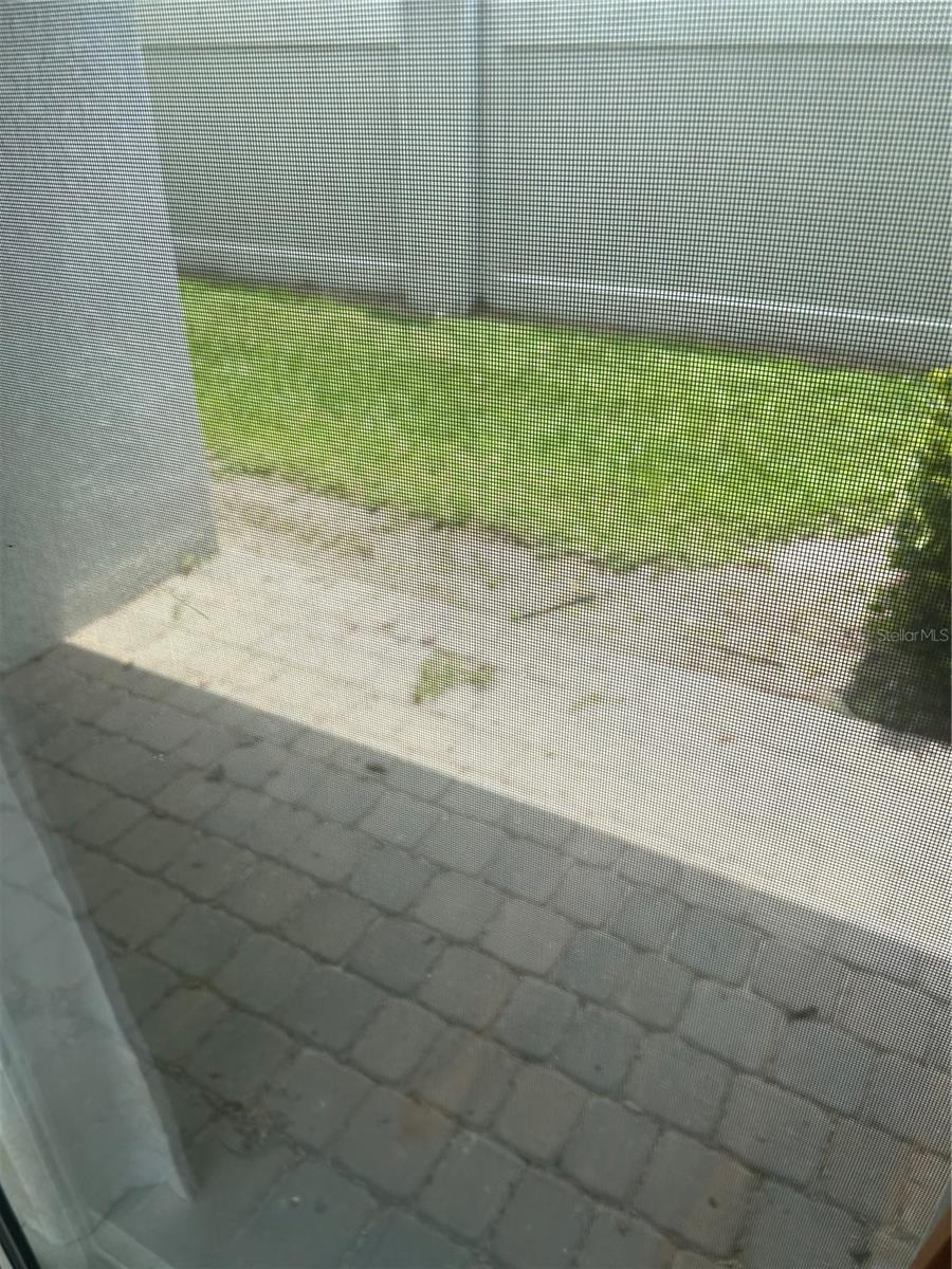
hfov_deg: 53.1
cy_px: 634
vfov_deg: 67.3
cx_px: 476
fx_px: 953
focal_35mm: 26
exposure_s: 1/1431
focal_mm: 5.7
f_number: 1.5
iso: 50
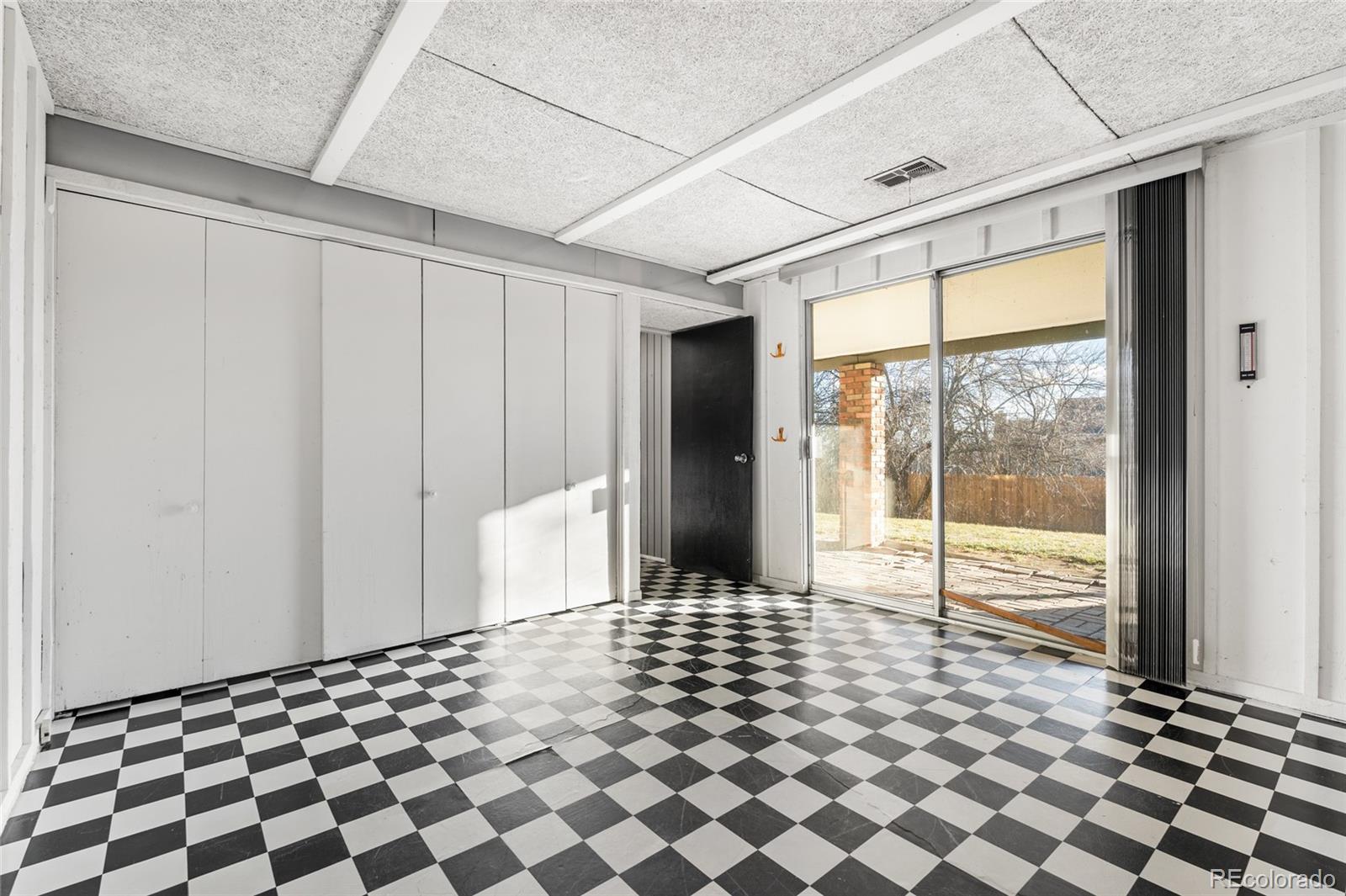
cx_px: 673
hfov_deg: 96.8
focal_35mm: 16
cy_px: 448
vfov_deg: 73.7
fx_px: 598
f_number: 8
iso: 125
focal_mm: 16
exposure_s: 1/4
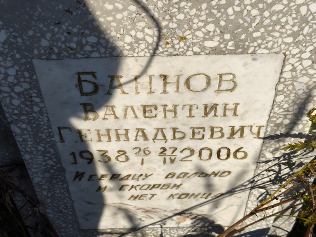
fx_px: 457
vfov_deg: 29.1
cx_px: 158
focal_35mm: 50
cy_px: 118
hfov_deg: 38.2
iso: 50
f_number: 1.7
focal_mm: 4.71
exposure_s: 1/1622
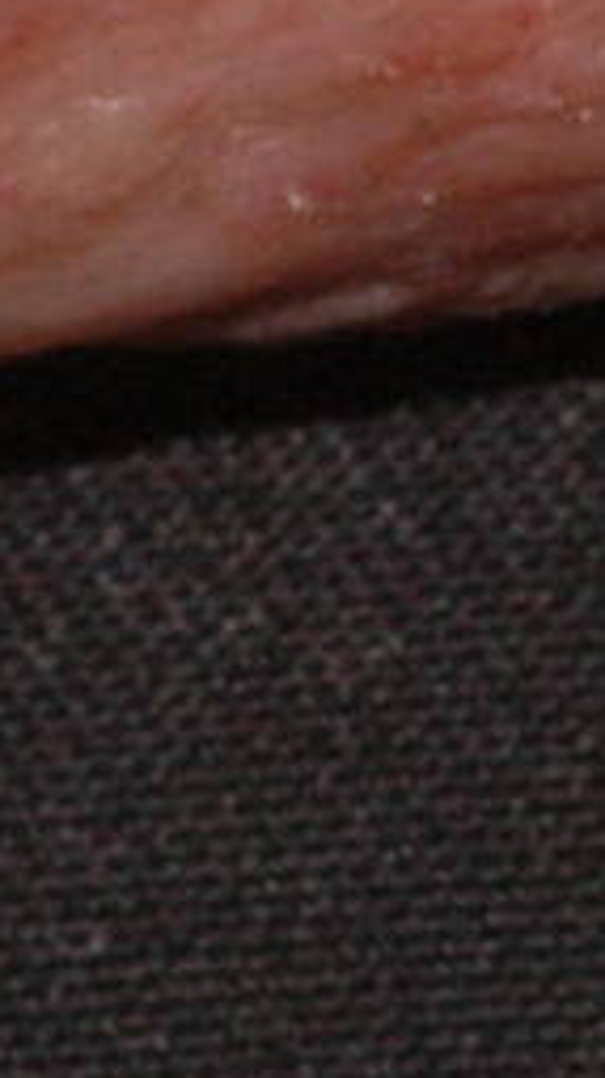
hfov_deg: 1.3
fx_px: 27042
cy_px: -1420
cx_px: 1912
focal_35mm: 946
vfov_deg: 2.3
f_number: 14
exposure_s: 1/60
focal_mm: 60
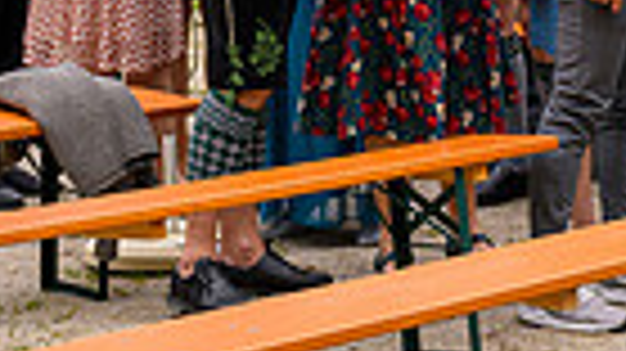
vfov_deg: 7.1
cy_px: 54
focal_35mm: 170
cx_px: 995
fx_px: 2820
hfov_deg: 12.0
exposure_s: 1/1000
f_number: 4.5
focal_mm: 39
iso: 250
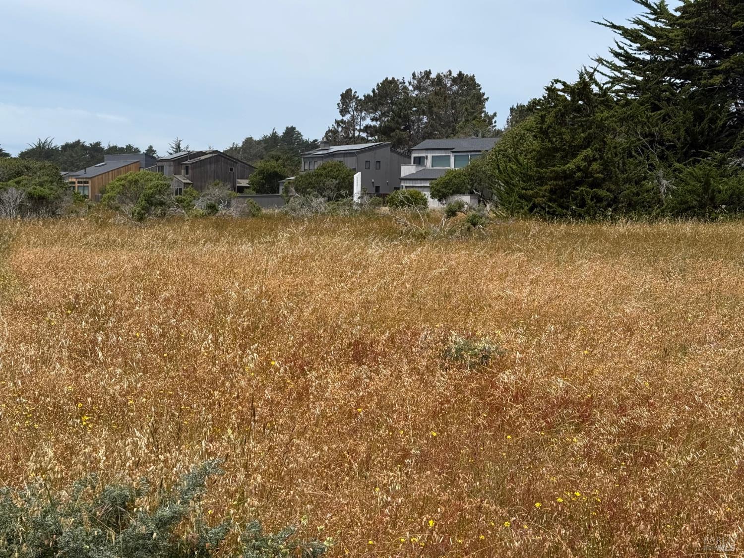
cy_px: 279
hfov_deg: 39.7
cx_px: 372
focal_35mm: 48
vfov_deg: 30.3
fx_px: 1032
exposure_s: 1/6536
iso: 100
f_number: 1.78
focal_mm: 6.76
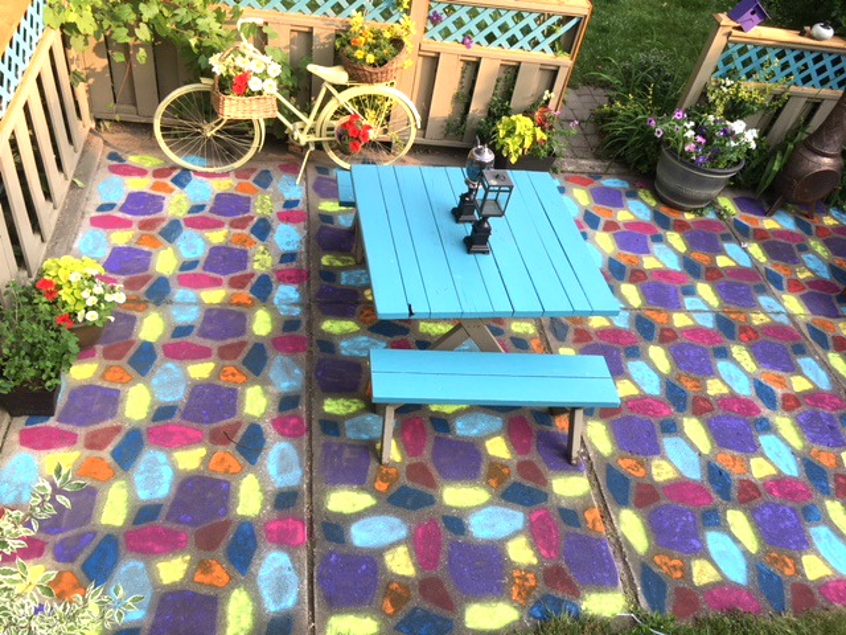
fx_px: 709
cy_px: 318
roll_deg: -11.2
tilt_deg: -44.6
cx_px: 423
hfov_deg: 61.7
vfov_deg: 48.2
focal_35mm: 29
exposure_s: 1/259
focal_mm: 4.15
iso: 25
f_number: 2.2
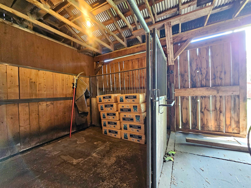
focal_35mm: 13
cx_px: 126
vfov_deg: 89.9
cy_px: 94
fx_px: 94
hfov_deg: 106.2
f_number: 2.2
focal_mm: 2.2
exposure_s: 1/30
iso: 640
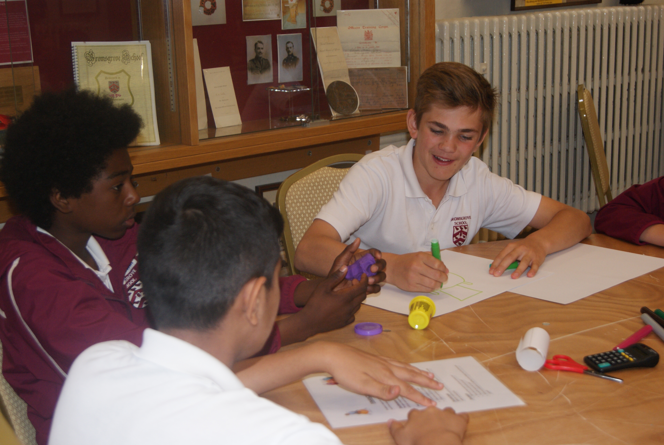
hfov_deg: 24.6
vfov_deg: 16.6
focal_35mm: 82
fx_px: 1523
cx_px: 332
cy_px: 222
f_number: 5.6
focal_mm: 55
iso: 400
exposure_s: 1/80
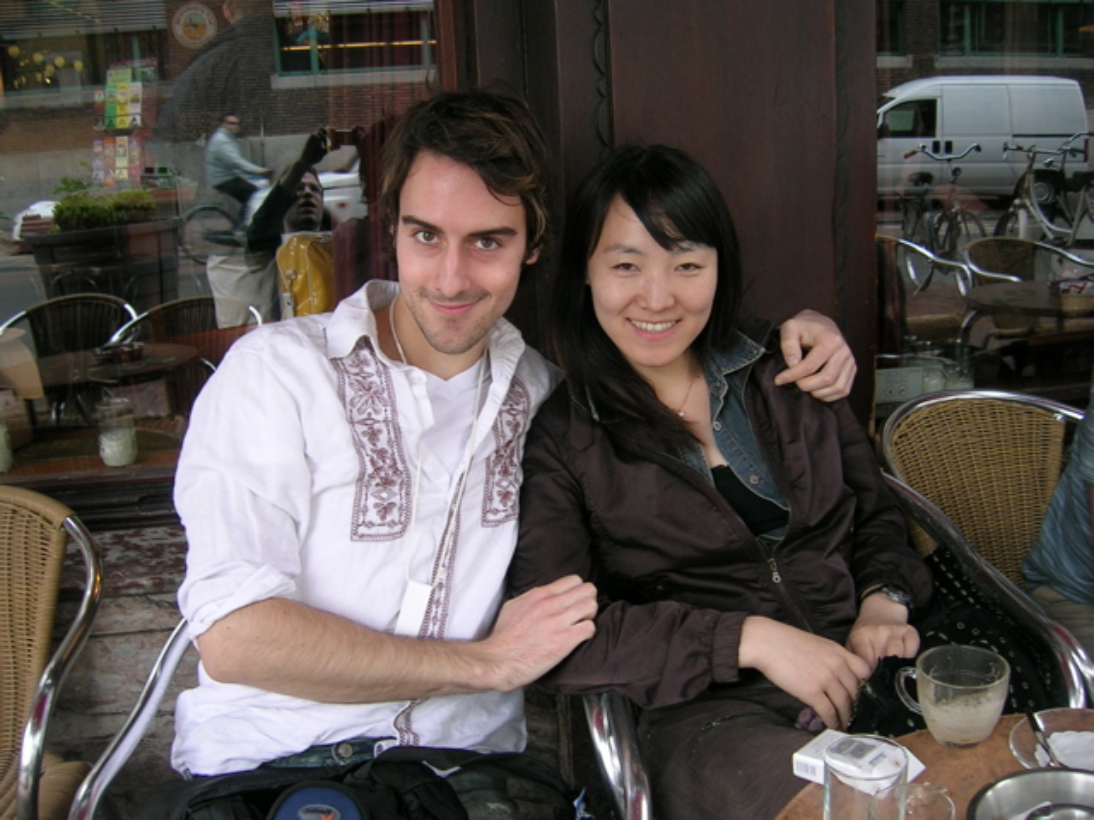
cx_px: 547
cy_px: 410
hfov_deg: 52.6
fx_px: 1106
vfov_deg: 40.7
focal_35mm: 35
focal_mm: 5.4
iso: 50
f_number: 2.8
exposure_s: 1/45.6
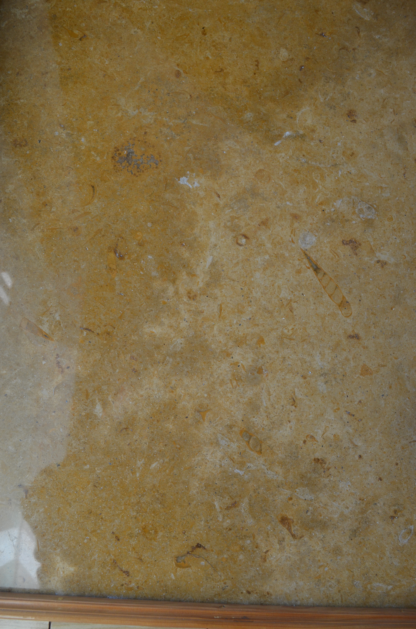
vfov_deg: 57.3
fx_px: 575
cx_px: 208
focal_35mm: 33
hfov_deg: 39.8
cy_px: 314
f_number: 5.6
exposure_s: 1/125
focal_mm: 22
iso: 400
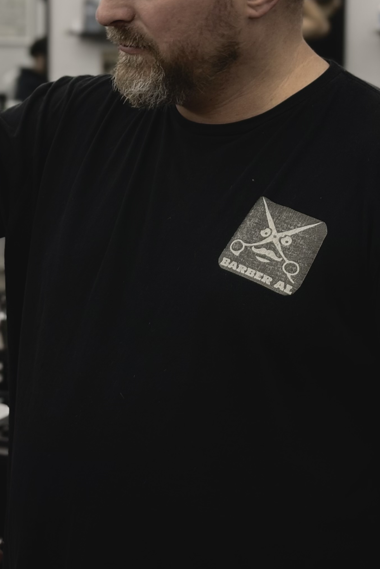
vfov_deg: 19.0
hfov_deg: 12.6
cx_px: -1
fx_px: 1694
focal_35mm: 107
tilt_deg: -3.6
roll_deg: -0.3
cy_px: 148
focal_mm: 5.96
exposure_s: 1/121
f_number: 1.6
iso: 40
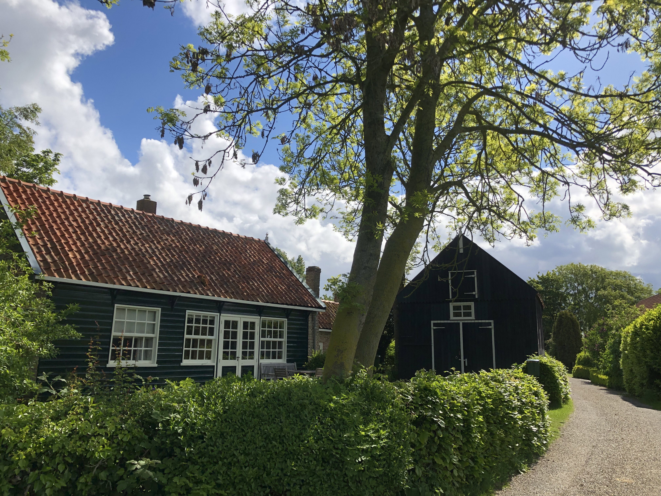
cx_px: 330
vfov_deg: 49.7
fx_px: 535
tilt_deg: +13.2
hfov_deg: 63.4
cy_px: 248
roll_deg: +0.6
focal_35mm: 28
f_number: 1.8
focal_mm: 4
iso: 20
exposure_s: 1/2825
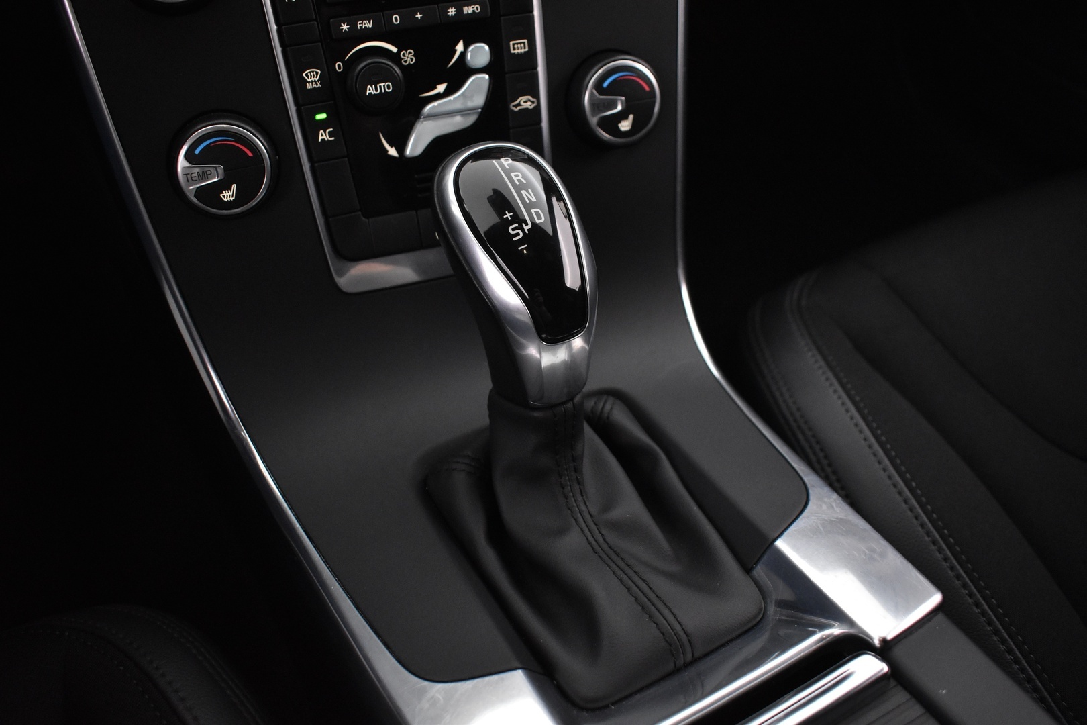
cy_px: 362
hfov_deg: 61.9
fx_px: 906
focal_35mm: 30
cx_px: 544
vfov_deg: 43.6
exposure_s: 1/30
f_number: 3.5
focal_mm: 20
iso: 2800
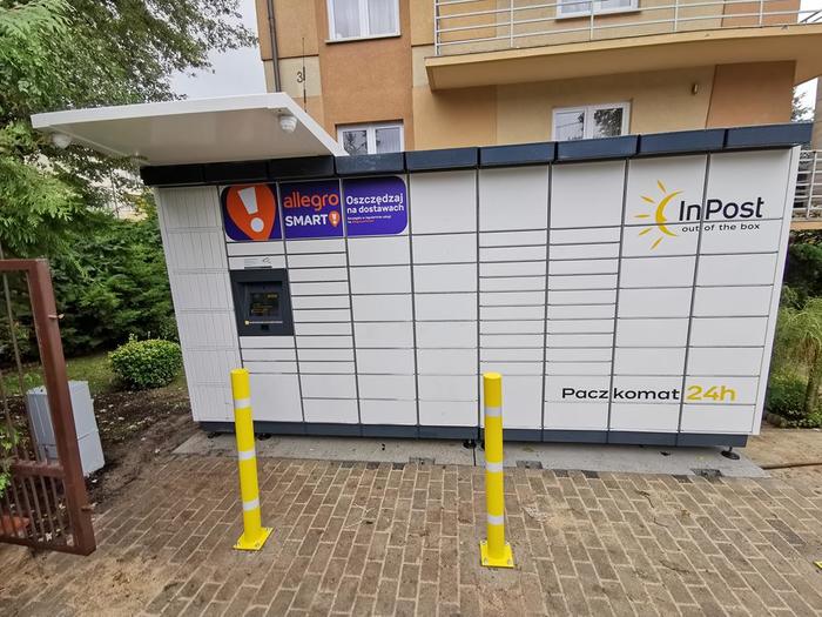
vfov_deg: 78.1
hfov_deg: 94.5
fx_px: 380
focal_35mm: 16
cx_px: 411
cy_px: 308
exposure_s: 1/115
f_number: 2.2
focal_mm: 2.35
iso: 50
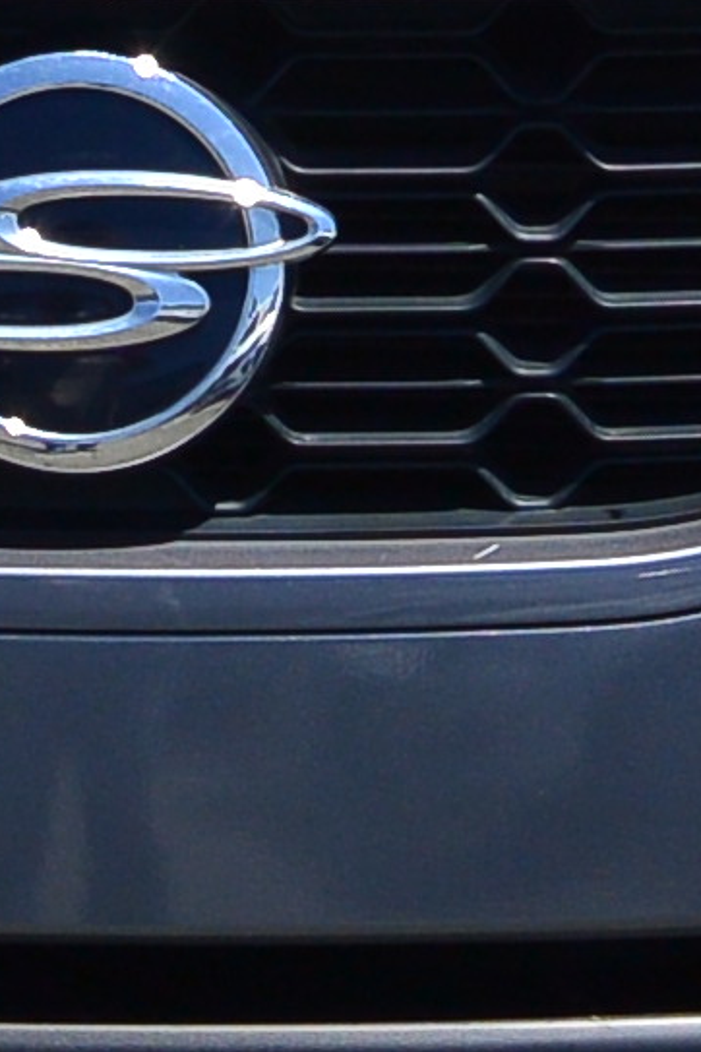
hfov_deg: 5.5
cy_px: -99
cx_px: 221
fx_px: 7302
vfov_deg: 8.2
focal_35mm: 250
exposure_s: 1/800
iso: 100
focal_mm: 13
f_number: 5
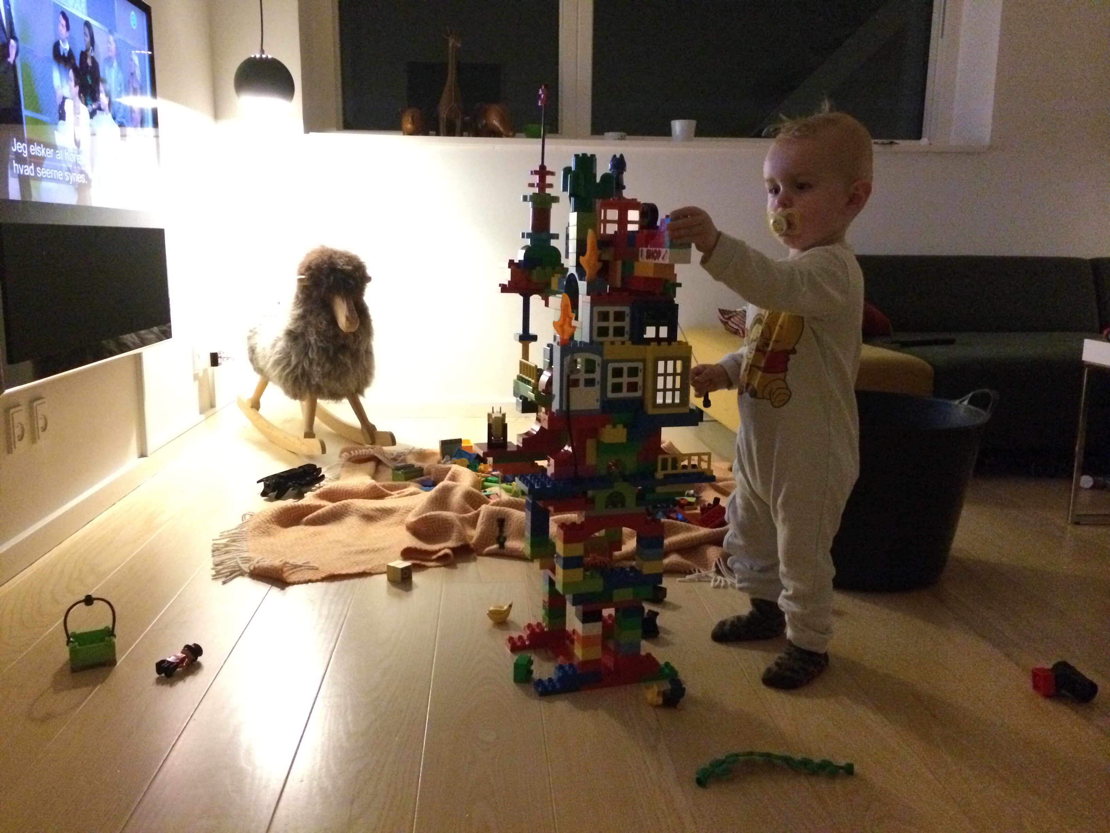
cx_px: 555
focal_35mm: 30
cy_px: 416
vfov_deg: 46.8
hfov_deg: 60.0
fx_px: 962
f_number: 2.2
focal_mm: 4.12
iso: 1000
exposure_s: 1/15
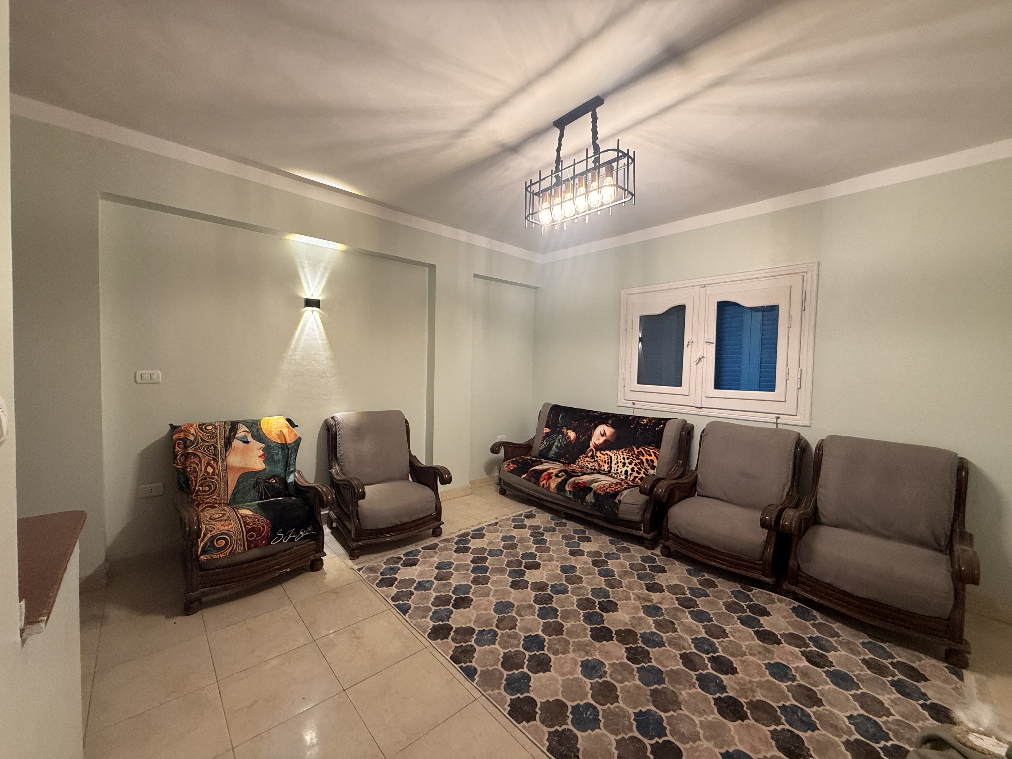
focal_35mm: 14
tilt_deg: -2.0
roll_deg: -1.0
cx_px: 506
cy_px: 380
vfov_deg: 85.7
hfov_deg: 102.1
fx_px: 409
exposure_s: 1/50
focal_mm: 2.22
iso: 250
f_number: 2.2
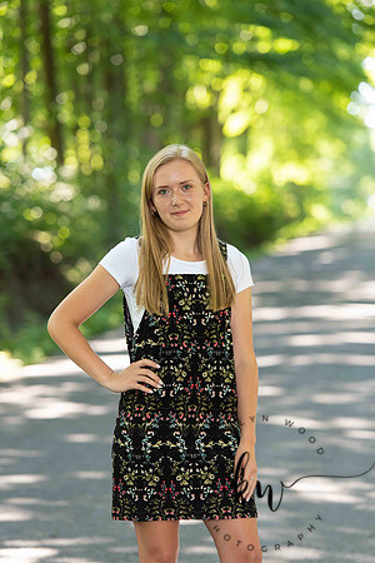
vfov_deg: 14.7
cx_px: 188
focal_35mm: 140
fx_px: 2187
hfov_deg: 9.8
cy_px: 282
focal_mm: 140
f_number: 3.5
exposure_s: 1/200
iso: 640
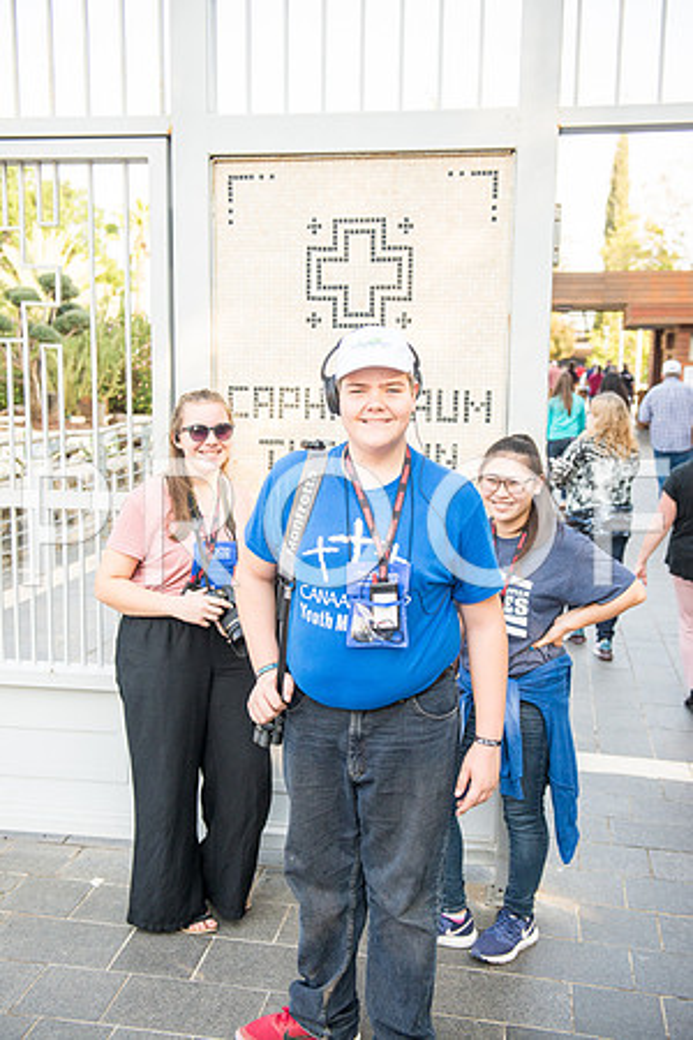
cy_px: 520
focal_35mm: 40
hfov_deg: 33.4
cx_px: 346
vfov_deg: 48.5
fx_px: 1155
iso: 800
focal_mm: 40
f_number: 2.8
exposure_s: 1/1000
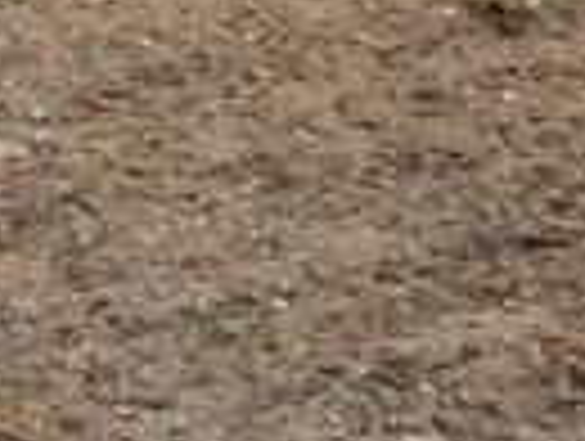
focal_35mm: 259
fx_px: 4385
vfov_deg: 5.6
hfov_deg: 6.9
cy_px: -387
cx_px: -1116
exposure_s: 1/120
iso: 64
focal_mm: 4.12
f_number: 2.4
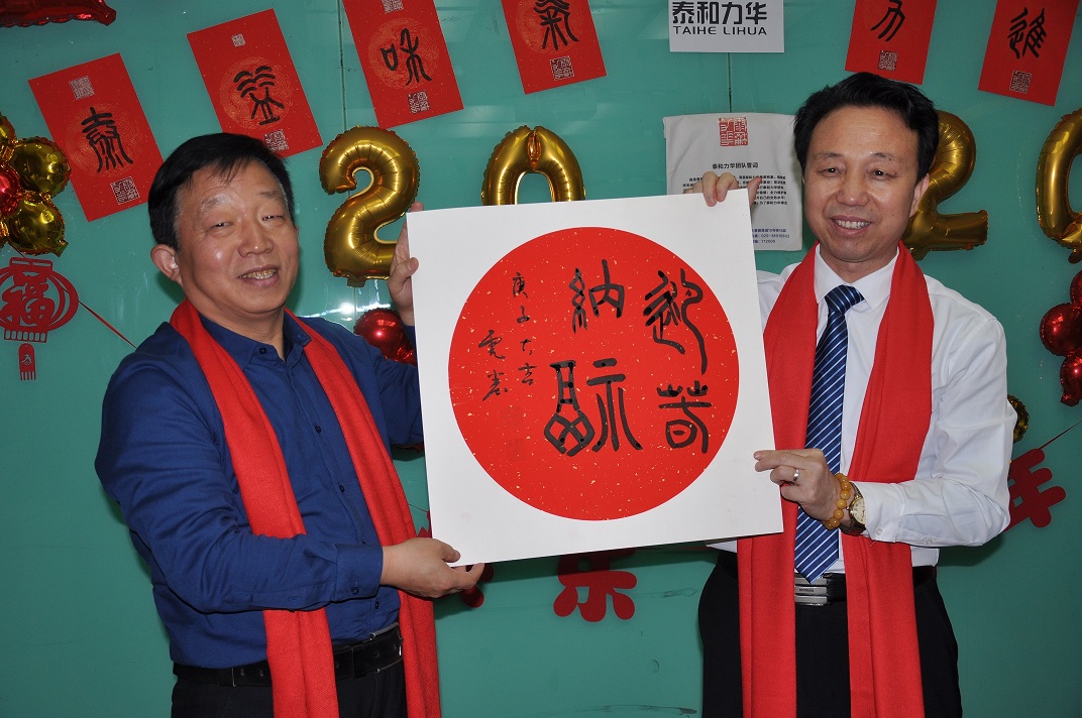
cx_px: 541
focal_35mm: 39
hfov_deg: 49.6
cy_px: 359
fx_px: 1171
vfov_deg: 34.1
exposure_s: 1/60
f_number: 4
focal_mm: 26
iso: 250
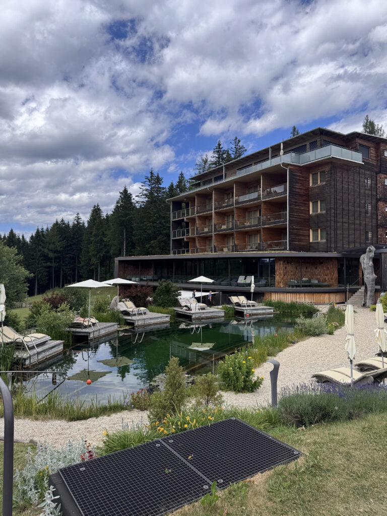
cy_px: 258
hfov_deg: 56.8
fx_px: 358
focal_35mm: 24
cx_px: 194
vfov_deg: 71.6
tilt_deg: +1.9
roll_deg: -0.8
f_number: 1.78
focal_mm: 6.76
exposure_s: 1/4608
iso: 80
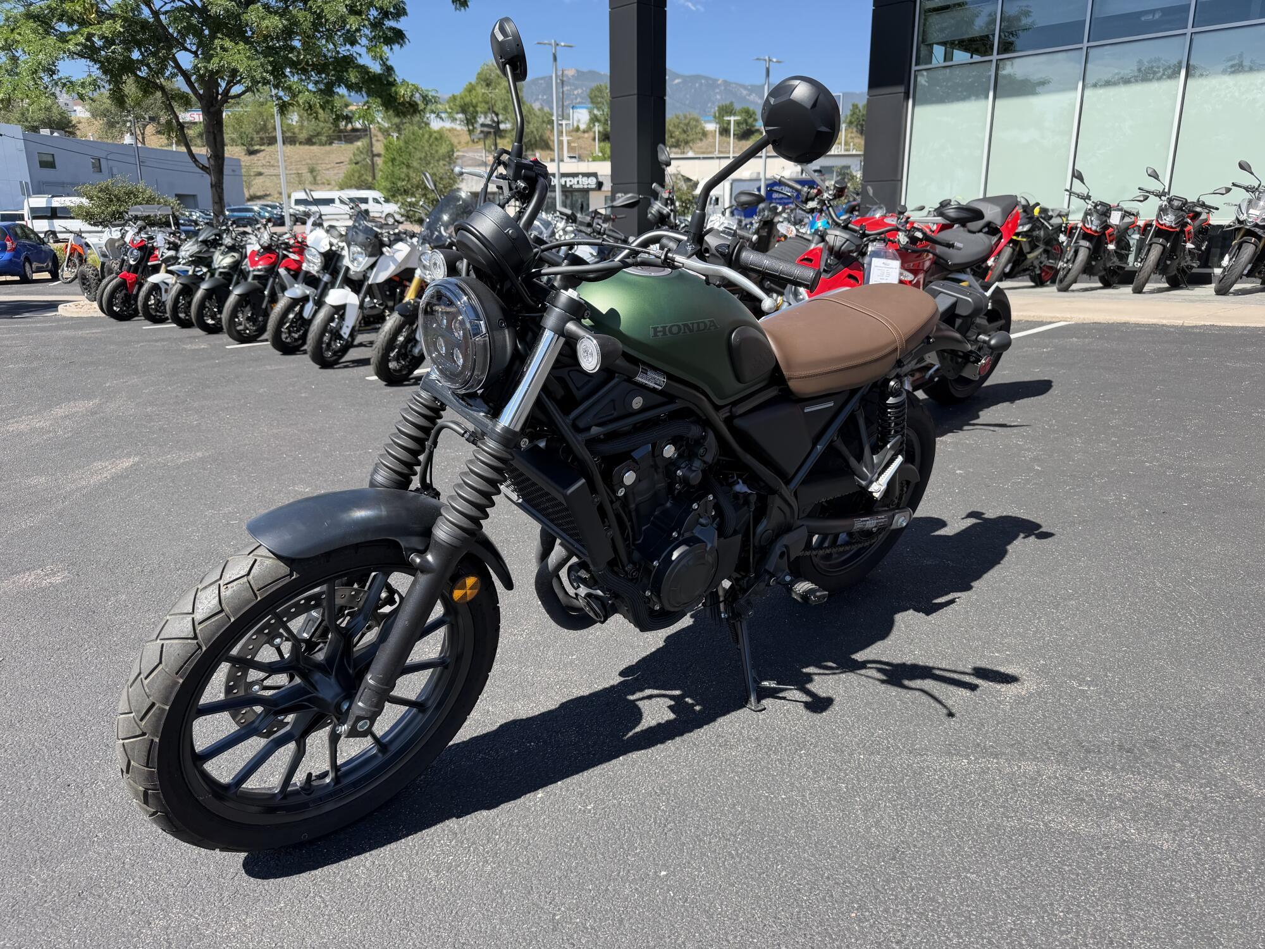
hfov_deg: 71.6
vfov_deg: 56.8
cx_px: 632
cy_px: 474
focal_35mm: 24
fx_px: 877
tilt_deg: -15.1
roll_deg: +0.0
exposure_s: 1/1493
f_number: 1.78
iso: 80
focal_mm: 6.76
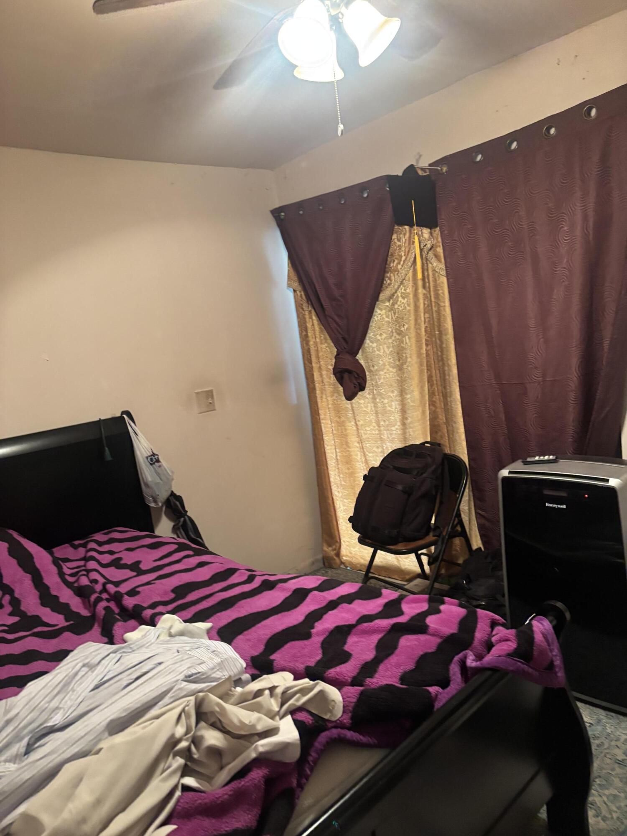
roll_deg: +6.4
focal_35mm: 26
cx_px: 314
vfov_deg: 67.3
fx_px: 628
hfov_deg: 53.1
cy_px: 418
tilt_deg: -8.8
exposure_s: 1/40
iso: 400
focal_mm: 5.96
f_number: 1.6
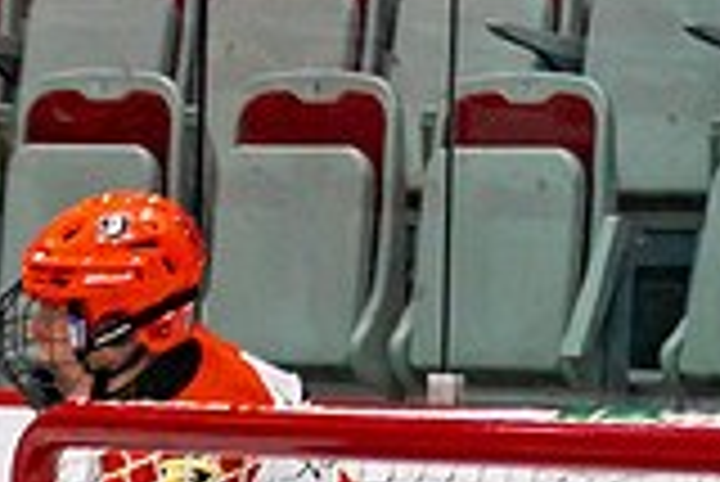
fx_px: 15494
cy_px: 1308
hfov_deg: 2.7
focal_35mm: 774
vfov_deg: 1.8
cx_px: -337
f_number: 2.8
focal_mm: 125
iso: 640
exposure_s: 1/640
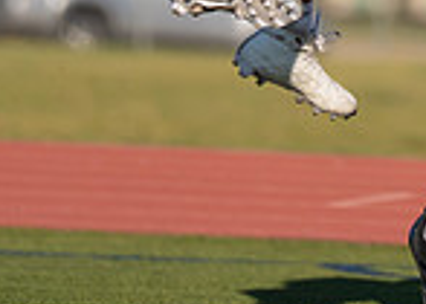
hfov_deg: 2.1
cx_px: 600
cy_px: -257
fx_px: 11736
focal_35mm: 970
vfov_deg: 1.5
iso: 250
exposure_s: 1/6400
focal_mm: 200
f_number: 2.8
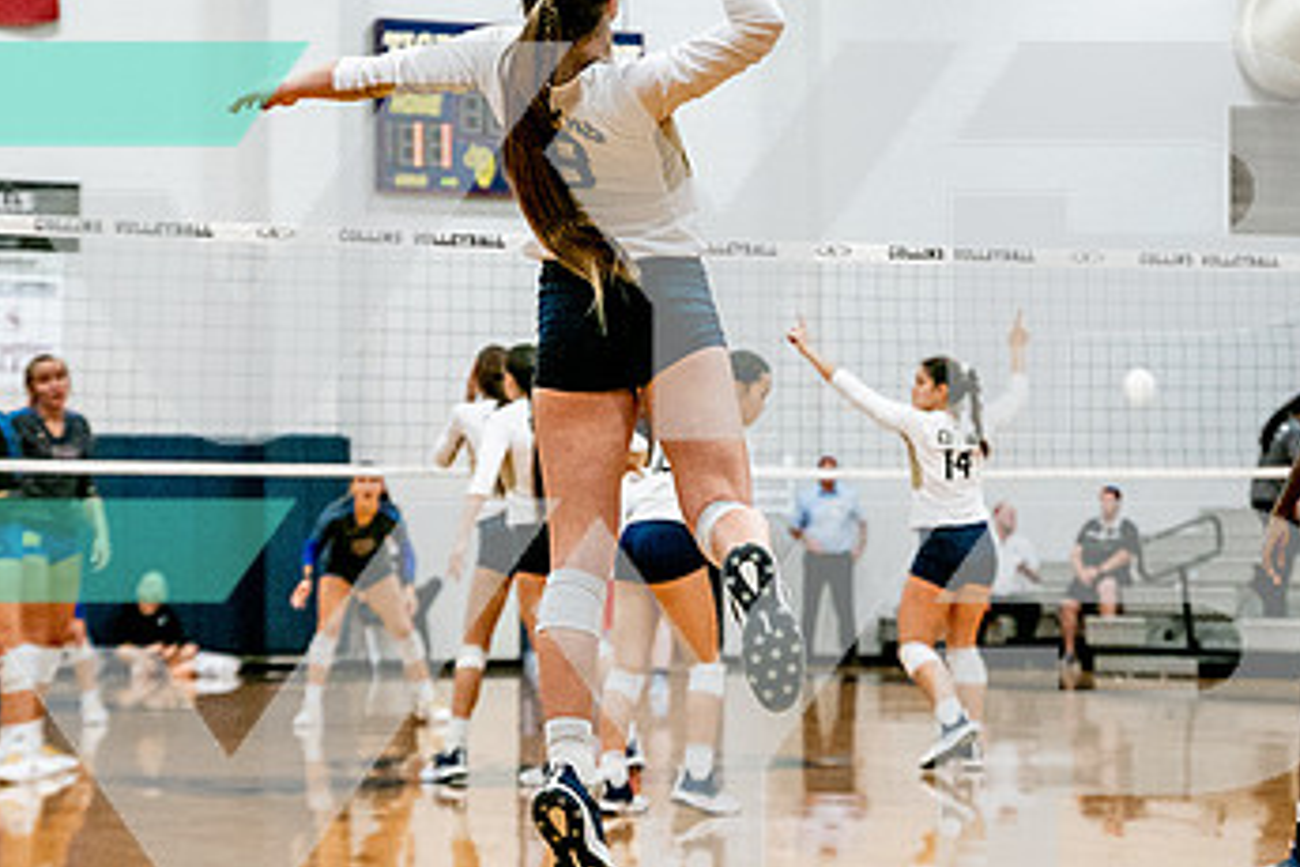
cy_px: 375
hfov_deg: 16.6
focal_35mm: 123
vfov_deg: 11.1
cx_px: 770
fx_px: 4441
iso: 2000
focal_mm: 62
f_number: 2.8
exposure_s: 1/1500
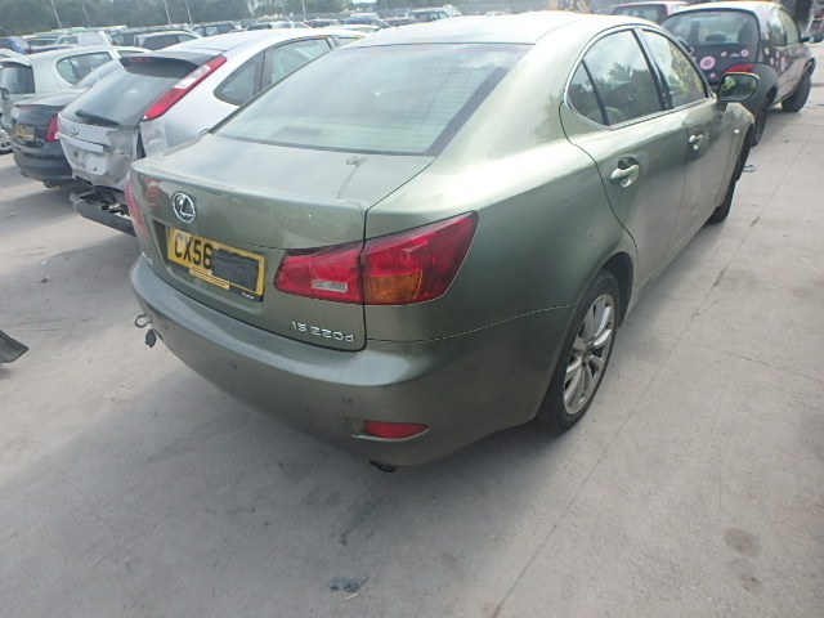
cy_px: 309
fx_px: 500
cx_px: 412
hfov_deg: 79.0
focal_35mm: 21
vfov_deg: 63.4
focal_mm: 3.7
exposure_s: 1/640
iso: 125
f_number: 3.5
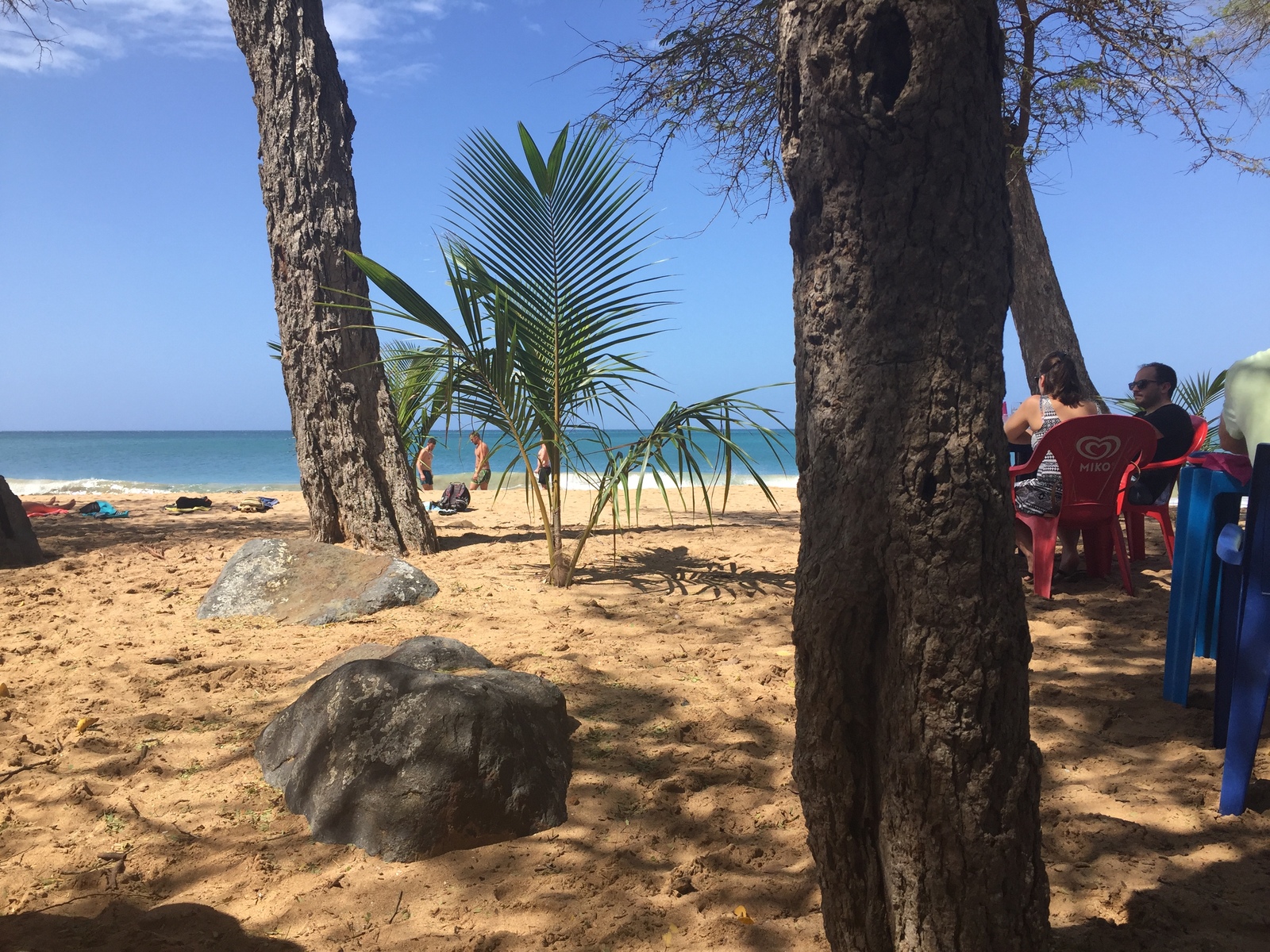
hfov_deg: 61.7
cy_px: 476
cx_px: 635
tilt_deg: -3.0
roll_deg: -0.6
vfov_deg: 48.2
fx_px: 1064
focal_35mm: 29
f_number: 2.2
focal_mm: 4.15
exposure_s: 1/1319
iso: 32
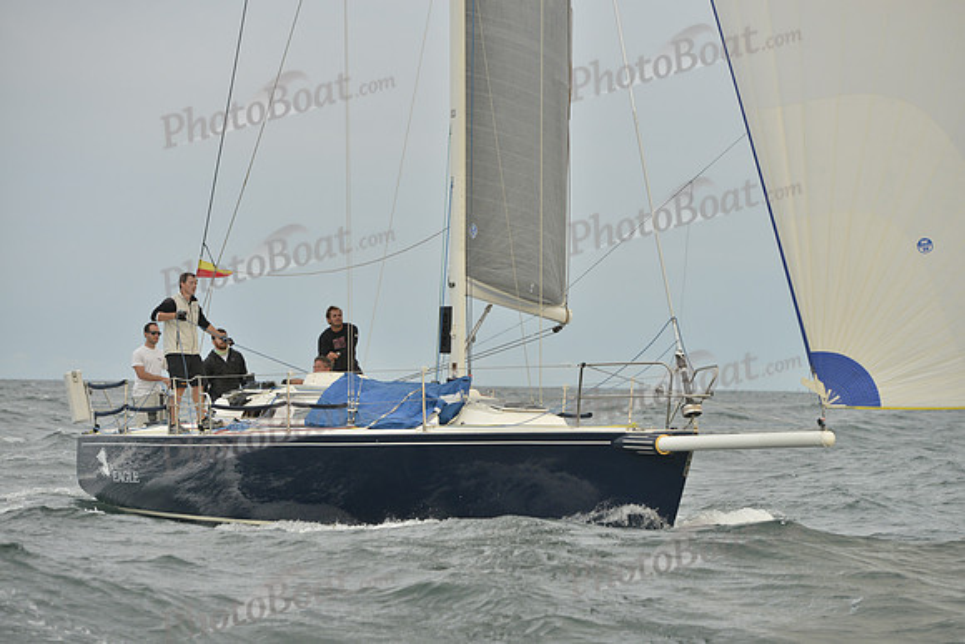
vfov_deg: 11.0
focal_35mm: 125
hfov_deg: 16.4
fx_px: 3351
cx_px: 482
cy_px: 322
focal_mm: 125
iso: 800
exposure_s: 1/500
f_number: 5
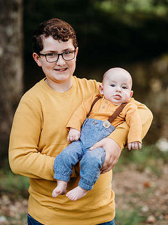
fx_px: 622
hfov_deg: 15.4
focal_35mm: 96
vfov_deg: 20.4
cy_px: 126
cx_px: 83
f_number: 2.2
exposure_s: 1/200
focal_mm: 85
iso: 125
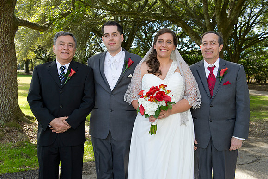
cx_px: 134
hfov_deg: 50.7
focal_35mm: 38
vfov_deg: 35.0
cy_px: 90
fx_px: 283
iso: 320
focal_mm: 38
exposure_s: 1/200
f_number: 5.6
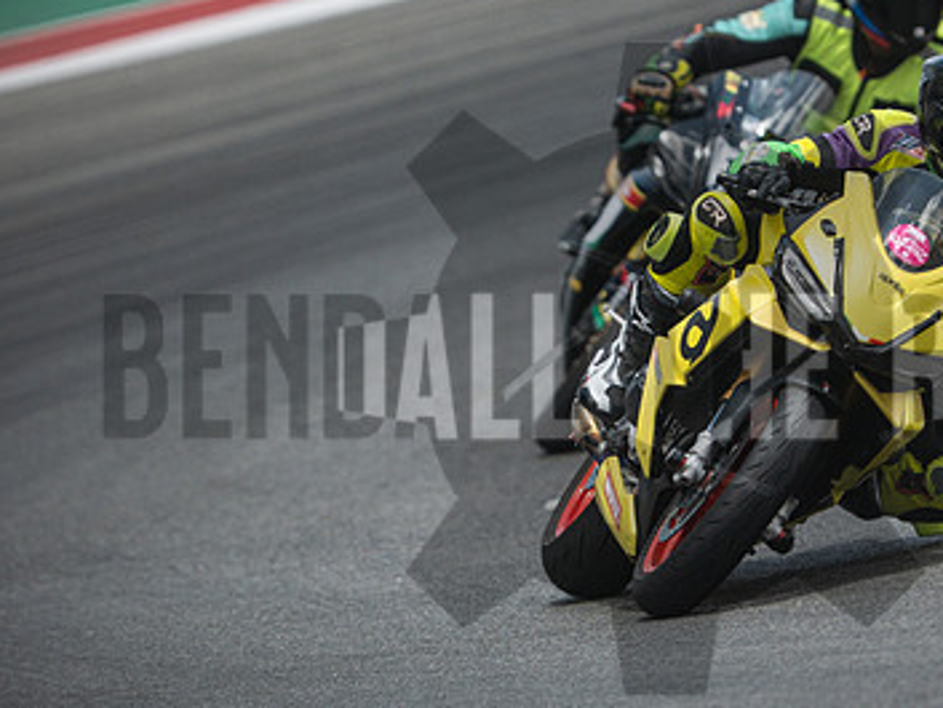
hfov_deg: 3.0
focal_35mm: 664
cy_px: 370
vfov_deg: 2.2
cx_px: 665
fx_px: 18095
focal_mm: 280
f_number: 2.8
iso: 640
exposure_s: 1/4000
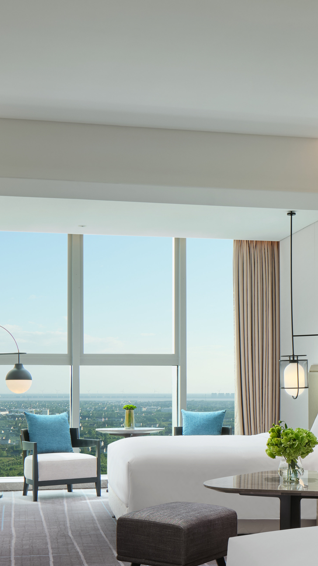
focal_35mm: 53
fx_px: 795
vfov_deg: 38.7
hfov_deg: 22.6
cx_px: 207
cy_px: 378
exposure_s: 1.3
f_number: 16
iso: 200
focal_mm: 24
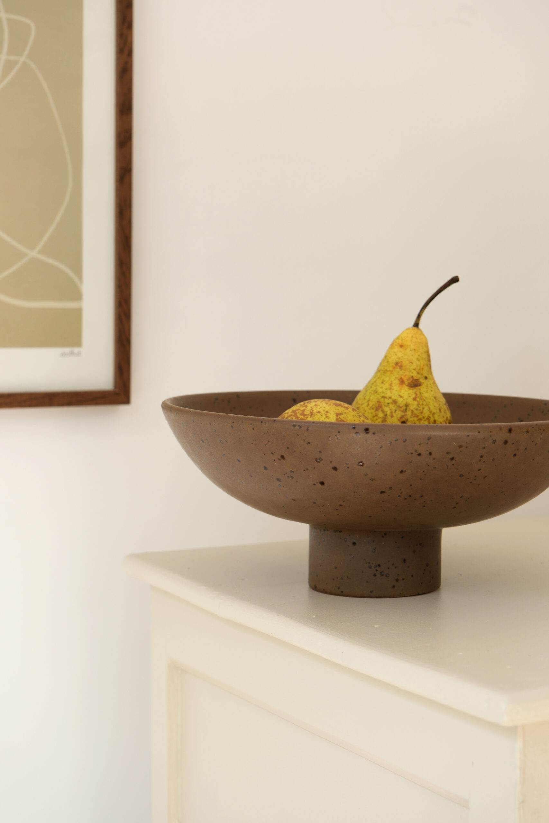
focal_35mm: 53
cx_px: 274
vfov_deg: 37.5
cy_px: 412
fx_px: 1212
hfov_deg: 25.5
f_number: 2.8
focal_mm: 35
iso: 125
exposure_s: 1/210
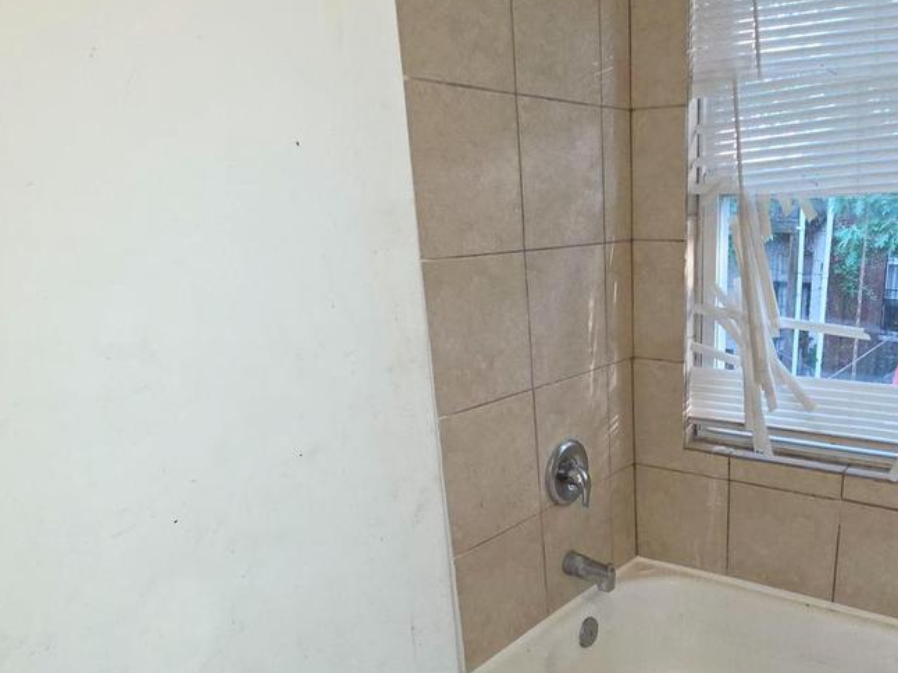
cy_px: 496
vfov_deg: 46.6
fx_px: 752
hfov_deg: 59.1
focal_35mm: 29
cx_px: 648
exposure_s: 1/60
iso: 125
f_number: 1.9
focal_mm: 2.2
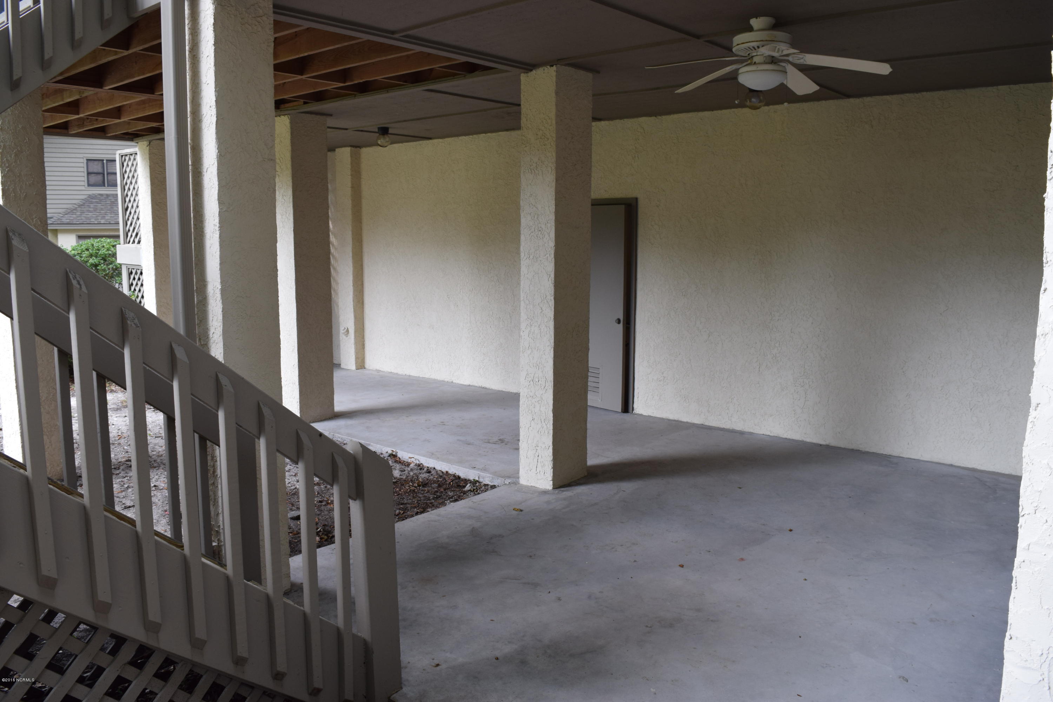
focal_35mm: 27
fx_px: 790
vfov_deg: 47.9
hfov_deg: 67.4
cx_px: 526
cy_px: 351
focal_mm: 18
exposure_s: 1/125
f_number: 5.6
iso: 400
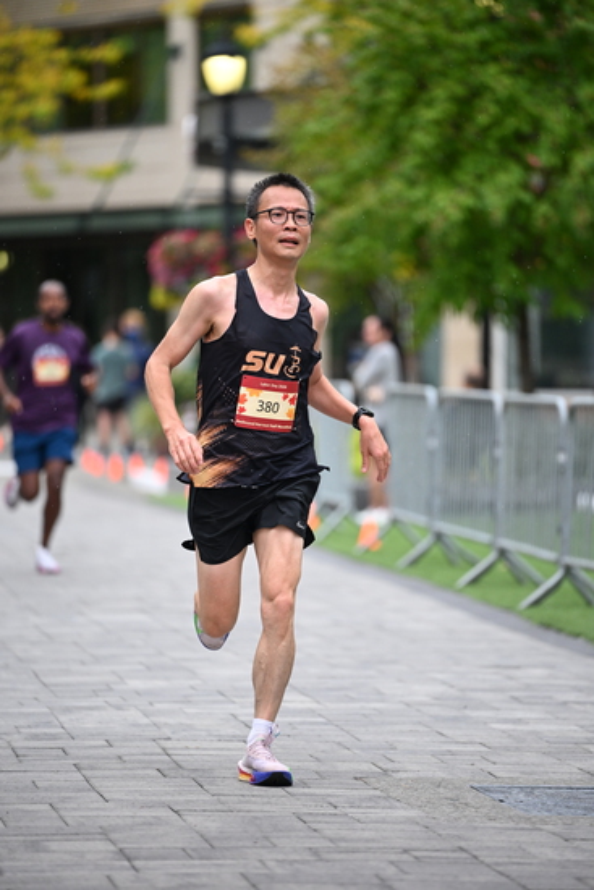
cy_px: 445
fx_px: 4947
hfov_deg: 6.9
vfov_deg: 10.3
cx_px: 297
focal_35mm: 200
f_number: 2.8
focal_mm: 200
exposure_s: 1/1600
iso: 1250
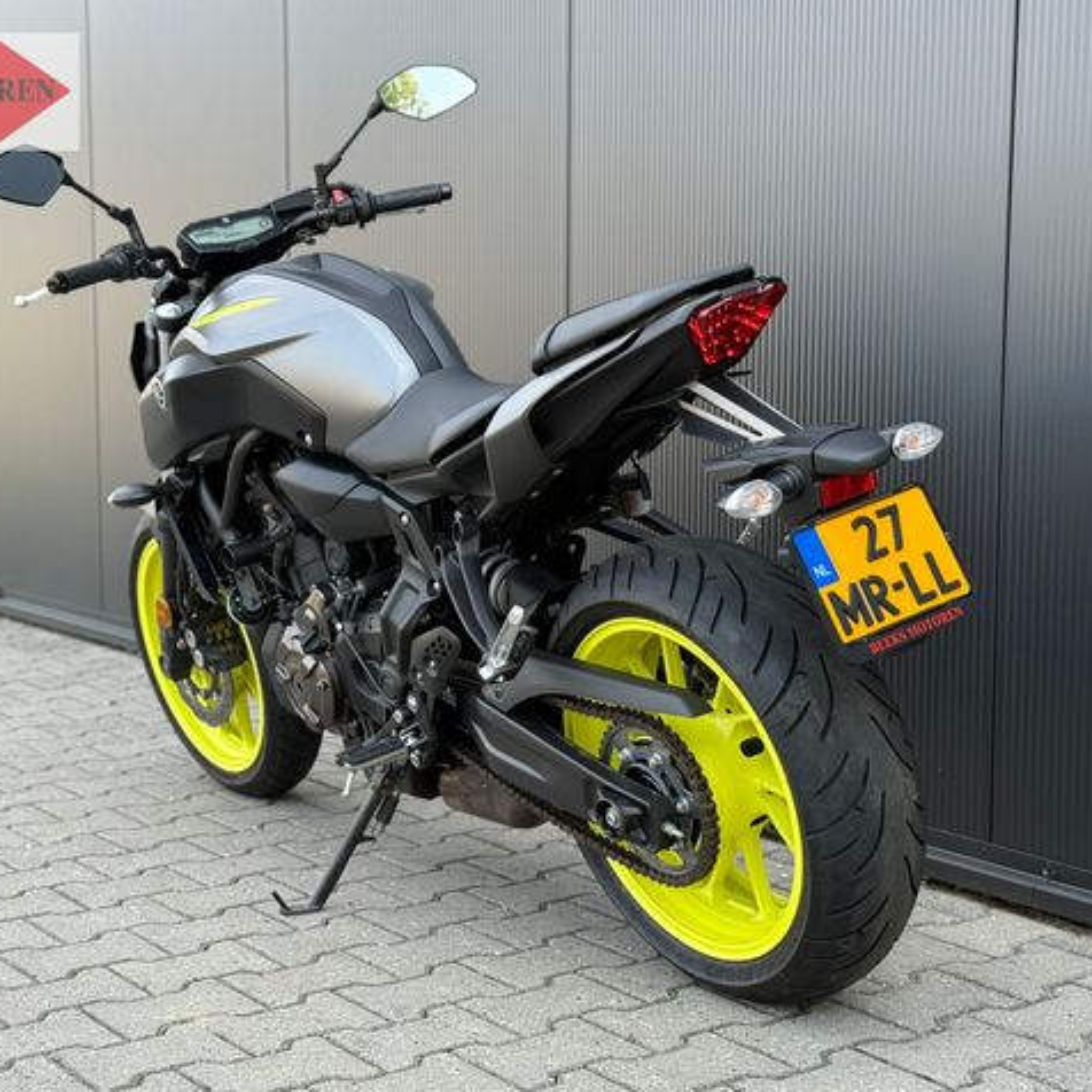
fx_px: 2034
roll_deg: -0.4
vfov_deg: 30.0
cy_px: 548
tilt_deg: -5.5
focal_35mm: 57
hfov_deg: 30.0
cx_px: 479
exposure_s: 1/254
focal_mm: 6.76
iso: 80
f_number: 1.78
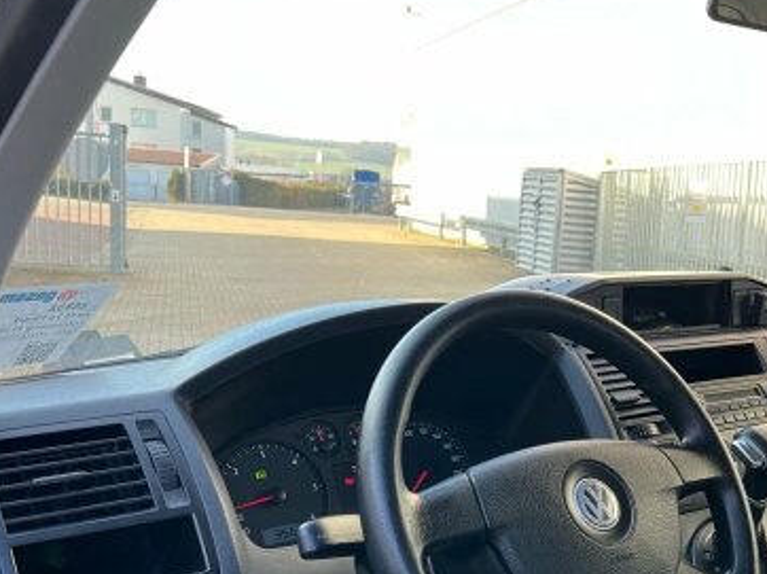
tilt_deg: -12.1
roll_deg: -4.2
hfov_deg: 40.2
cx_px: 570
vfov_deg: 31.1
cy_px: 409
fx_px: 1019
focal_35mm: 46
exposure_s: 1/171
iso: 64
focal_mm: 5.7
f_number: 1.5
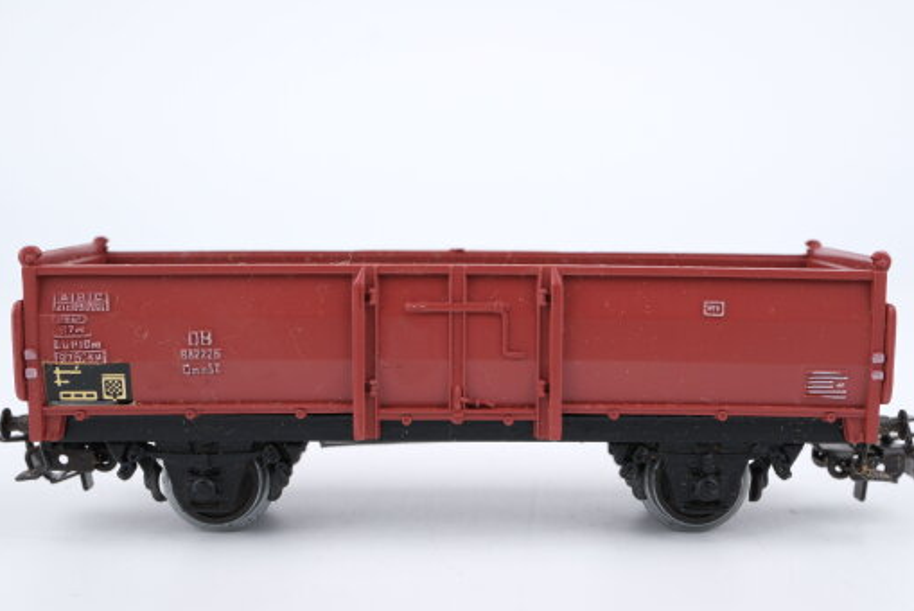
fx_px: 1346
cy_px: 340
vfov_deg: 25.5
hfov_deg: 37.5
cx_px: 478
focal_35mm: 53
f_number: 10
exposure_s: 1/125
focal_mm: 30
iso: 400
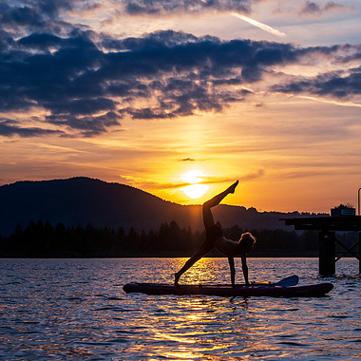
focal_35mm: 95
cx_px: 232
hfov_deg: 18.3
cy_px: 174
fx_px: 1121
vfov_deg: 18.3
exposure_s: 1/8000
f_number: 8
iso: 640
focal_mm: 70
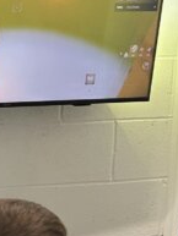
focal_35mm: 138
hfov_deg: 9.4
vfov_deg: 14.3
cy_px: 125
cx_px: -269
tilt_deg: -10.2
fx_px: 945
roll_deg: -0.2
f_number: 1.5
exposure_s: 1/100
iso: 125
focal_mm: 5.7
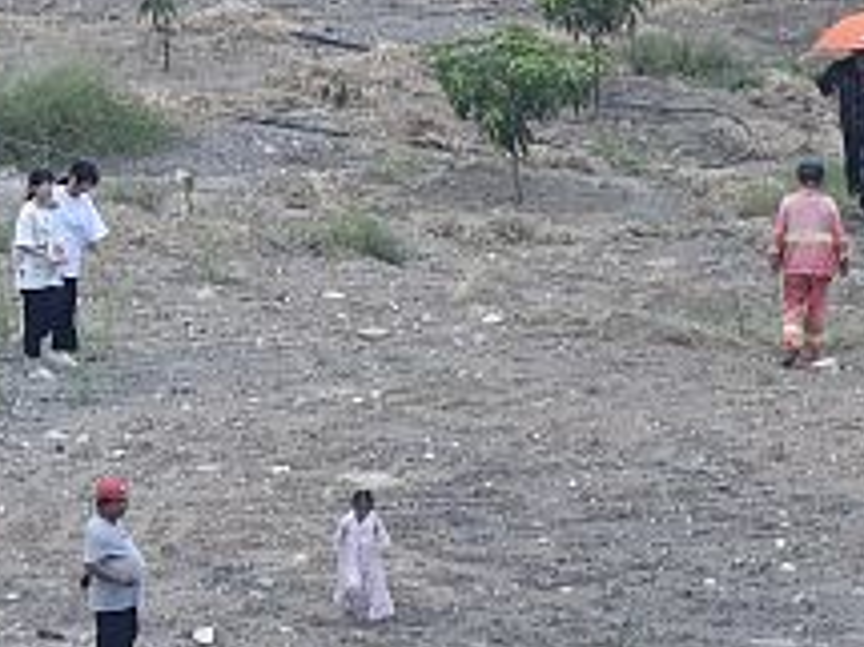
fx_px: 66954
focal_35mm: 2684
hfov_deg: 0.7
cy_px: 541
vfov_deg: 0.6
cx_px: 100
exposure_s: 1/320
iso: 640
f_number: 13
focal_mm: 500
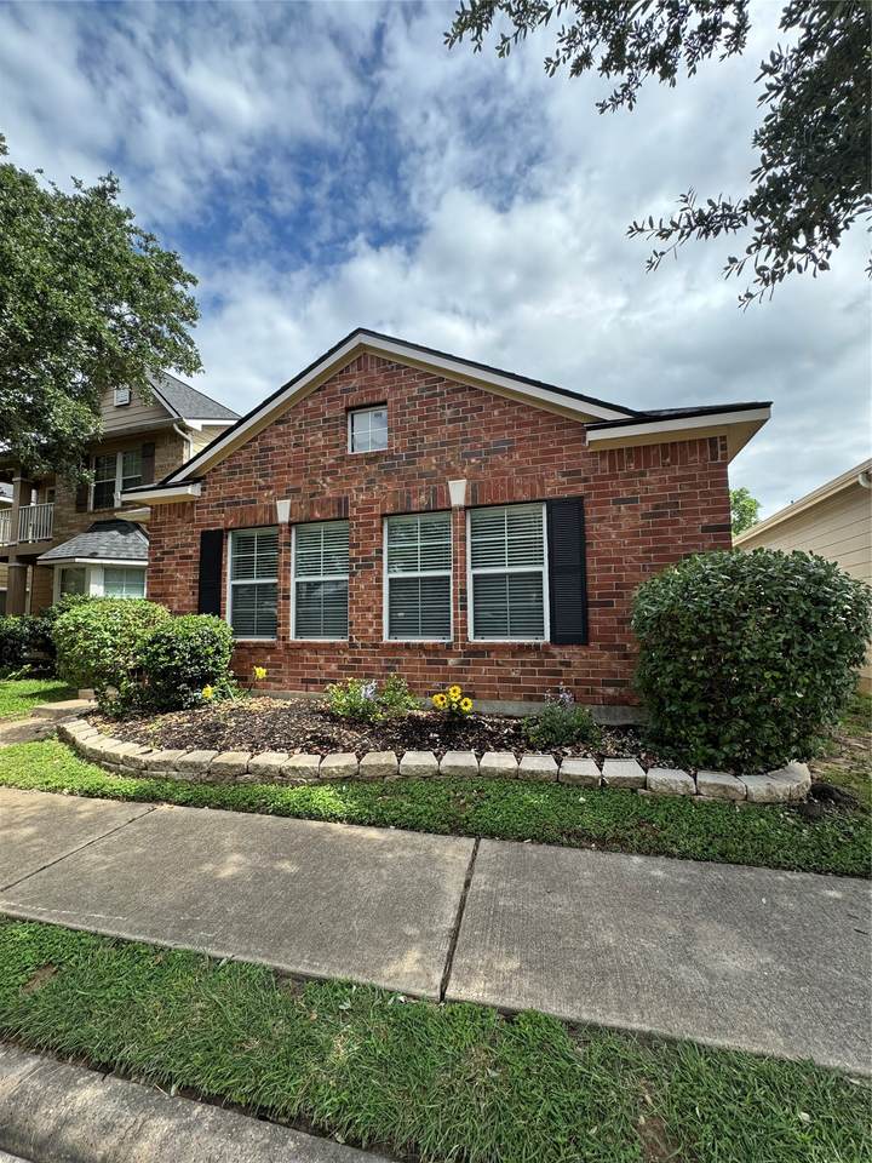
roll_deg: +0.5
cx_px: 436
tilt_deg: +5.2
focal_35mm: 14
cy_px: 582
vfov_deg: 102.1
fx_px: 470
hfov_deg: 85.7
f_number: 2.2
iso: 50
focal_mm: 2.22
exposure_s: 1/687
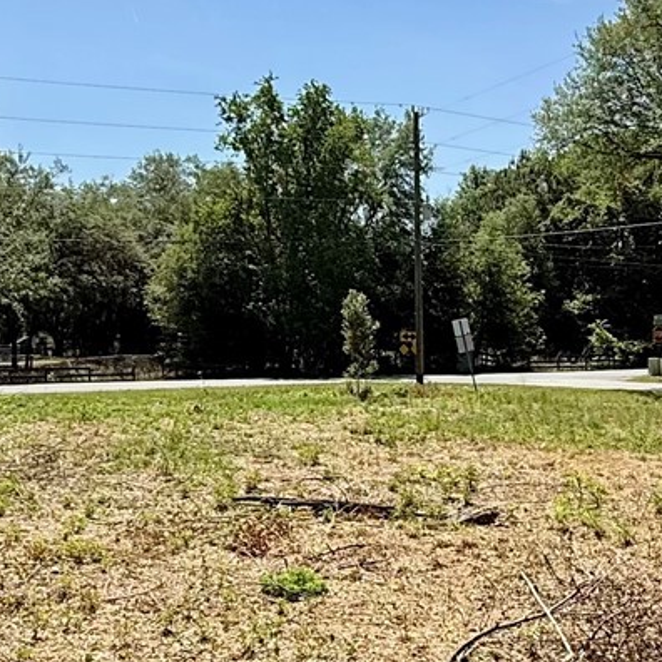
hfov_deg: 34.0
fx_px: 1082
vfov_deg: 34.0
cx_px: 348
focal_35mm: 50
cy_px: 356
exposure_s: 1/2410
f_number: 2.2
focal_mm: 2.22
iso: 50
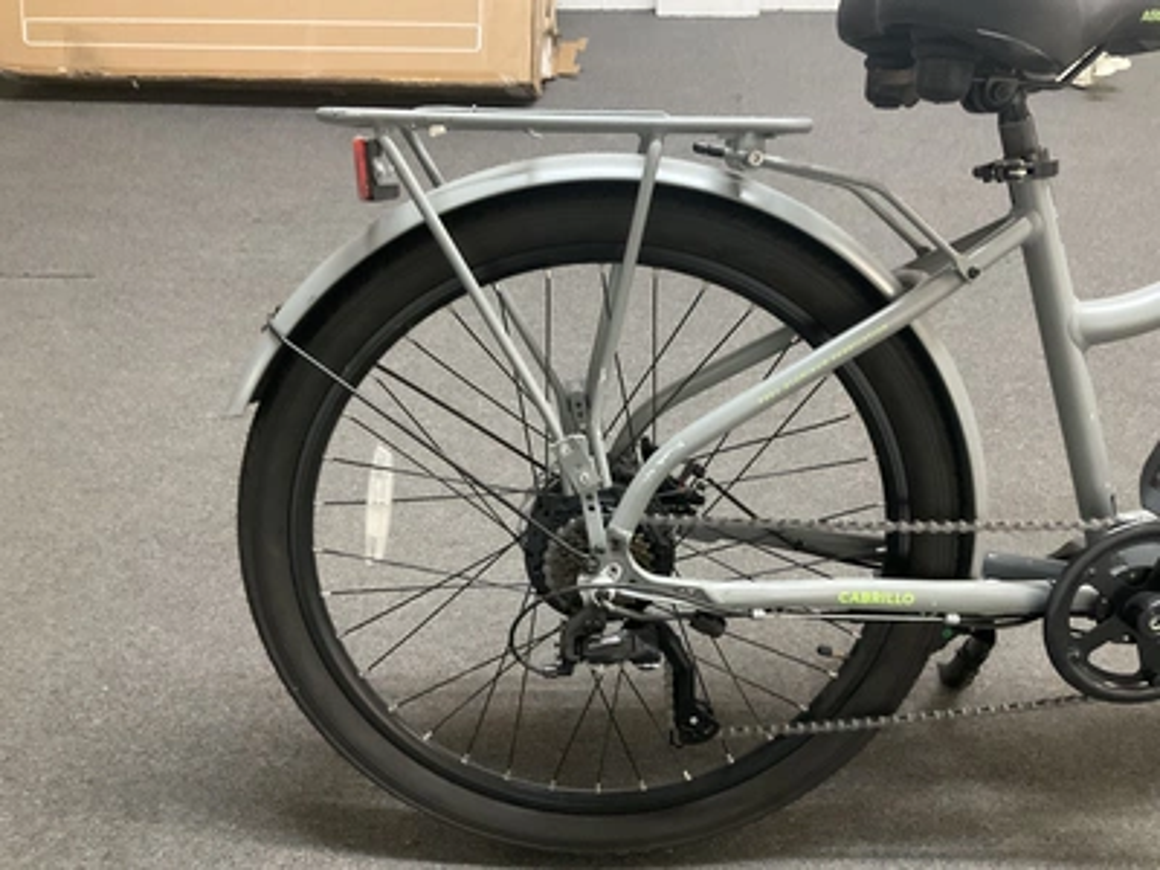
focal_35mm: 29
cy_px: 435
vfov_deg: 48.2
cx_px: 580
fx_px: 972
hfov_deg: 61.7
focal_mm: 3
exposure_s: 1/30
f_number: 1.8
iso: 400
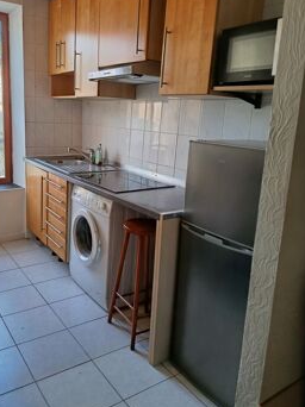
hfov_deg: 46.5
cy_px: 180
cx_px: 120
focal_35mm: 30
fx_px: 353
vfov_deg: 59.8
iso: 224
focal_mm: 5.24
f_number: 1.7
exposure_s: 1/100
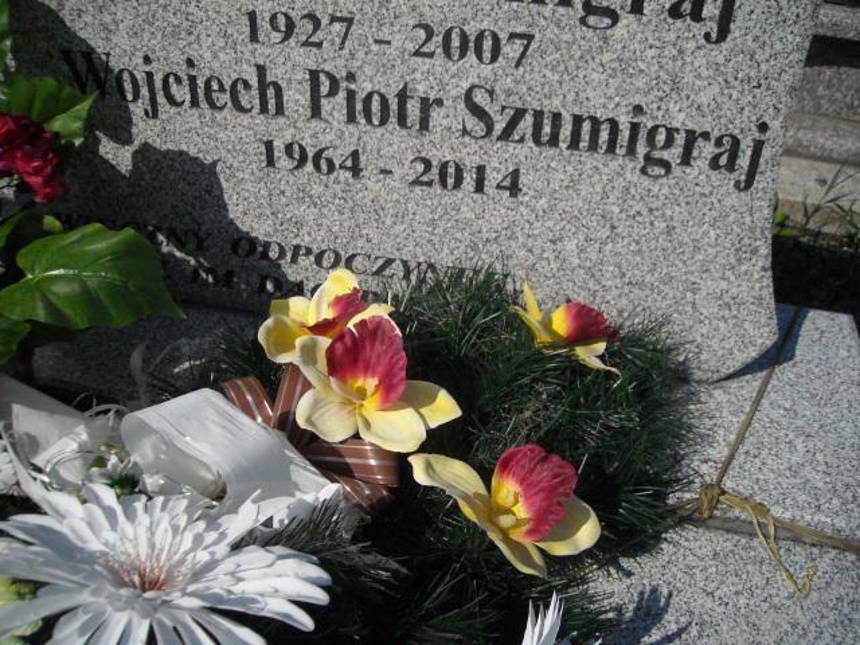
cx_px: 430
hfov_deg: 52.6
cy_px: 322
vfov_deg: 40.7
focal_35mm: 35
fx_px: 870
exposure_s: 1/521
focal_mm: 5.7
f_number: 5.6
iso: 64
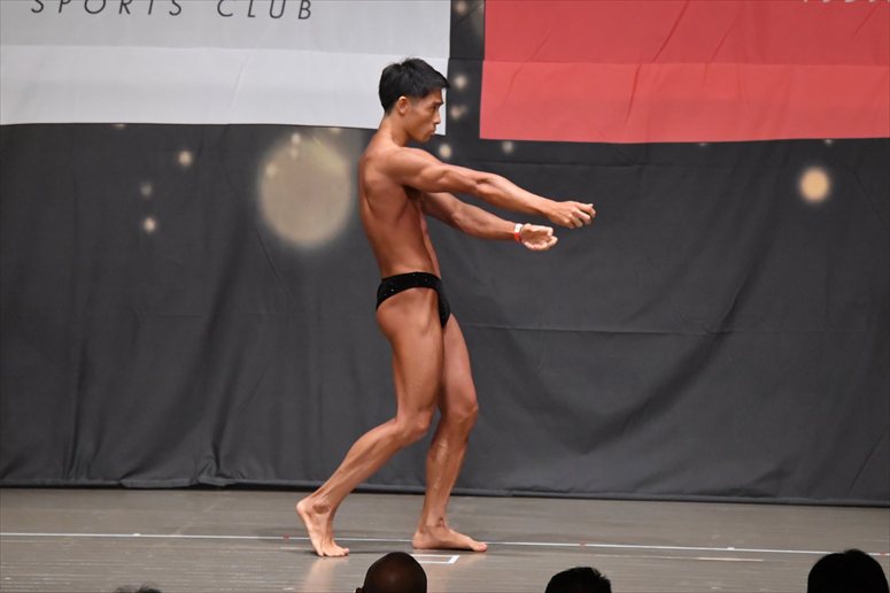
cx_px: 445
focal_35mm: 217
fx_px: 5362
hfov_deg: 9.5
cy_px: 296
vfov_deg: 6.3
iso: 6400
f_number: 5.6
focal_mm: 145
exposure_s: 1/400
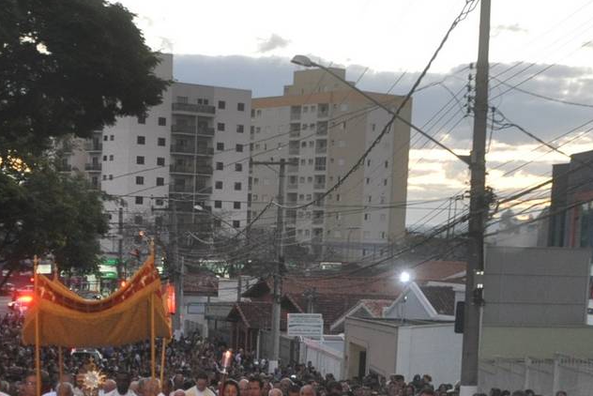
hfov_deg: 22.0
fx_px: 1500
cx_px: 94
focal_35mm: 91
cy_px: 444
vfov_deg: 14.7
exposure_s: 1/60
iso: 800
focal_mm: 24
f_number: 3.8
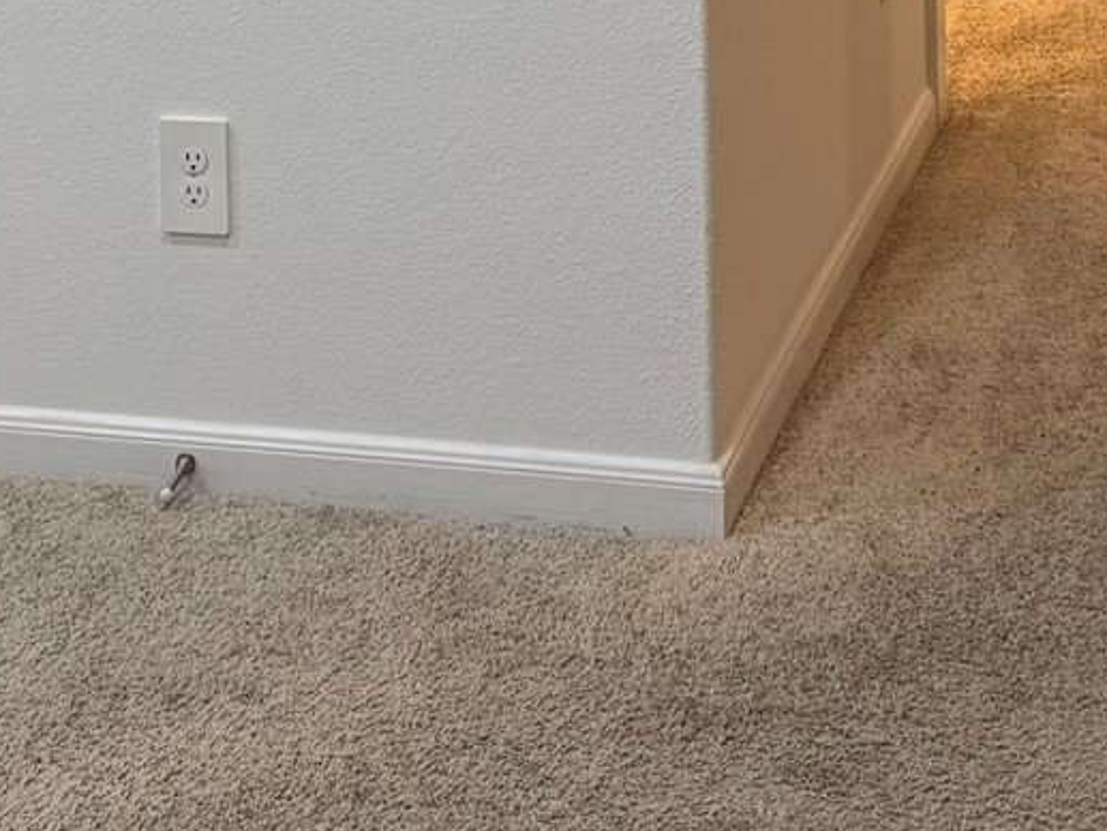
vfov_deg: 14.0
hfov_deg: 20.6
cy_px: -608
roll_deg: +0.4
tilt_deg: -3.8
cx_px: 657
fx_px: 3039
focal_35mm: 95
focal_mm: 6.76
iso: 125
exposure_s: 1/60
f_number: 1.78
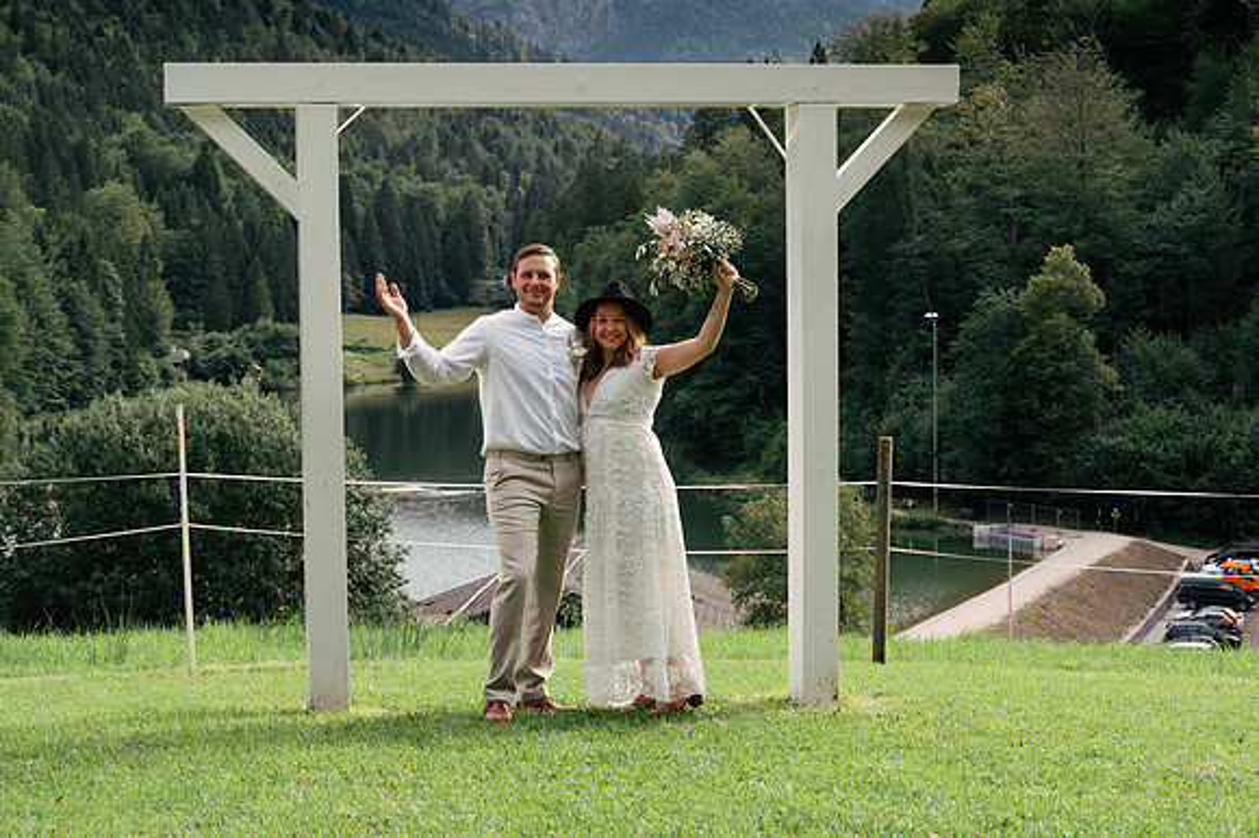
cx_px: 630
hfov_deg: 28.9
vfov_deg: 19.4
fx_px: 2447
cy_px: 419
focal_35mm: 70
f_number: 10
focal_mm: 70
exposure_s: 1/250
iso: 500
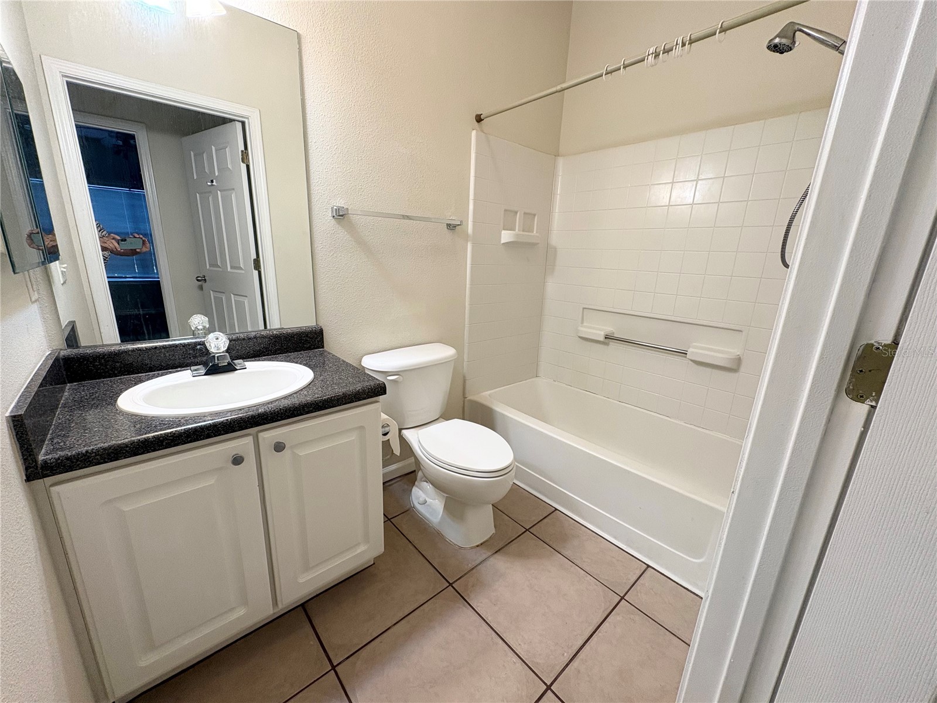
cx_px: 468
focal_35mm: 14
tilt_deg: -14.3
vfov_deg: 85.7
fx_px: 379
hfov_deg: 102.1
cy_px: 352
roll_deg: -1.5
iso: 125
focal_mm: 2.22
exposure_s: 1/60
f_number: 2.2
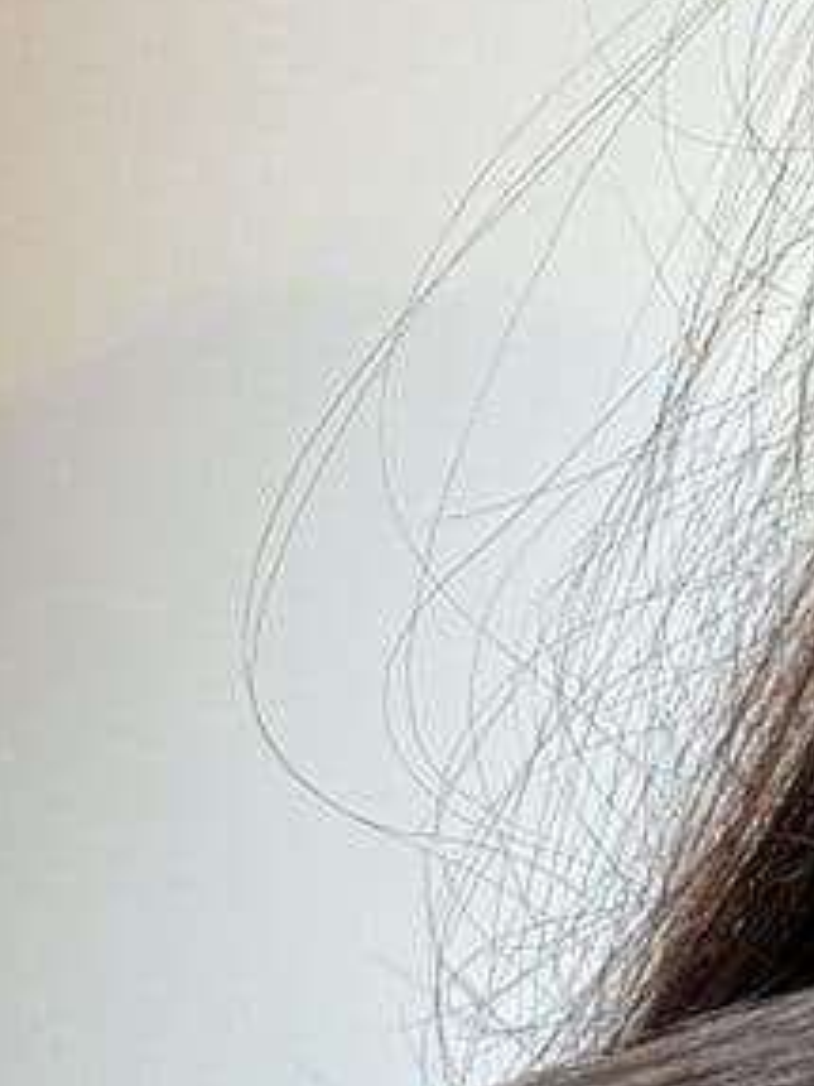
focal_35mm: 107
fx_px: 3357
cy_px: 216
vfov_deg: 18.2
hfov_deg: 13.5
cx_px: 894
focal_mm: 2.69
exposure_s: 1/100
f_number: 1.9
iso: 50
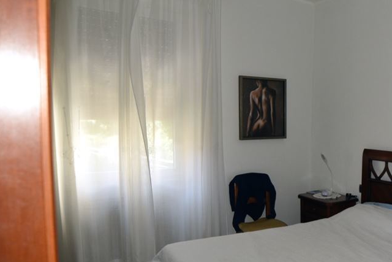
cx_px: 360
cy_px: 160
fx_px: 381
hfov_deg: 48.2
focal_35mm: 35
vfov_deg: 37.7
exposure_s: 1/60
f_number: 4
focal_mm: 14
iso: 400
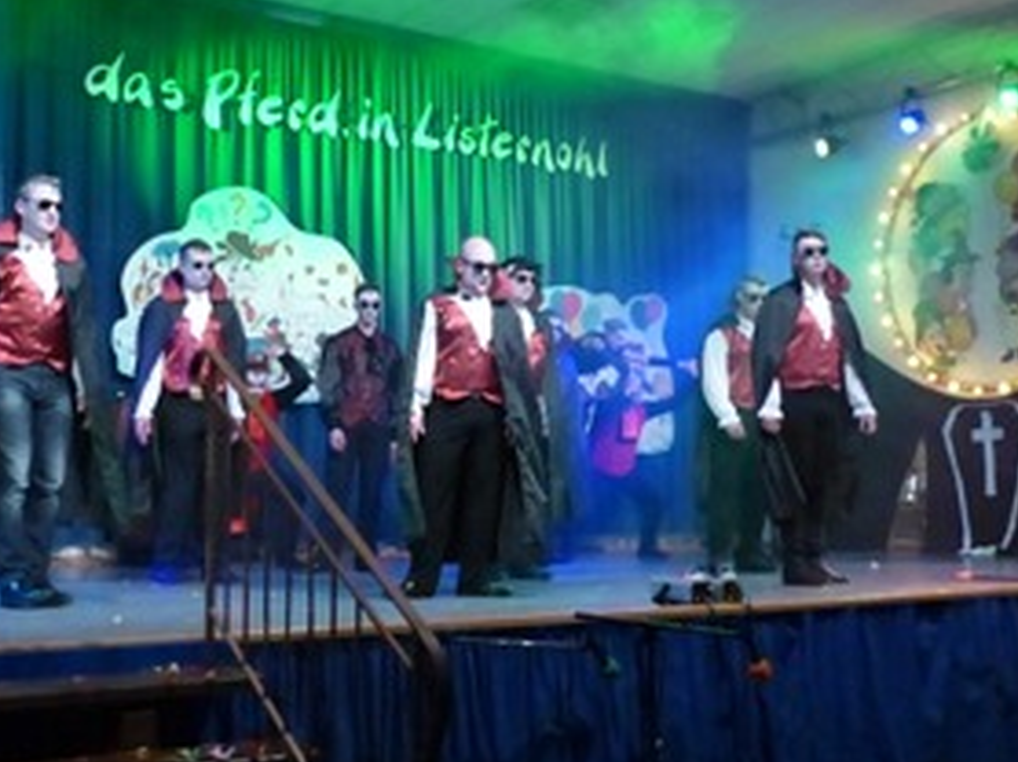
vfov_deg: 30.2
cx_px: 425
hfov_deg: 39.6
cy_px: 374
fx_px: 1410
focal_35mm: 48
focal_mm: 6
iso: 1600
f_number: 3.2
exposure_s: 1/160
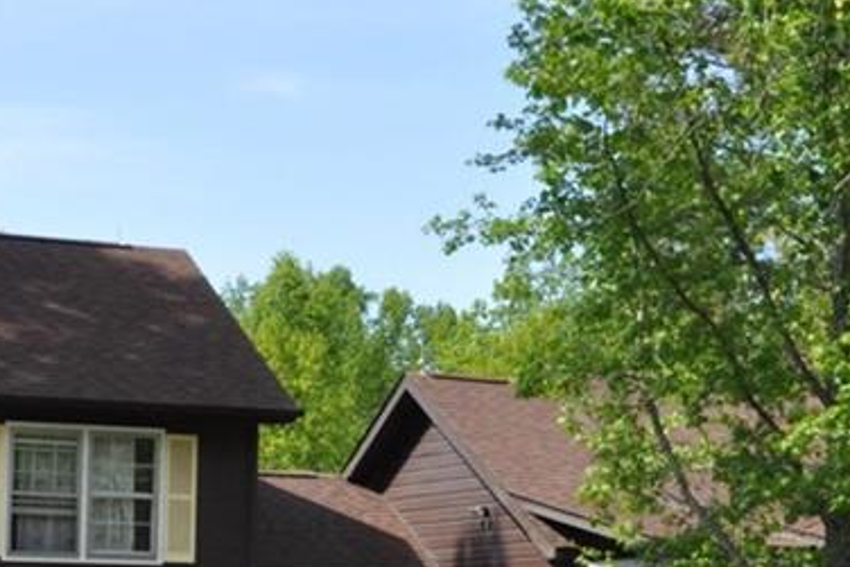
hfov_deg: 19.3
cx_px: 457
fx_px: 2504
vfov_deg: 12.8
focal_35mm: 106
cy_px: 496
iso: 1250
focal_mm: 26
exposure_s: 1/200
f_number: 22
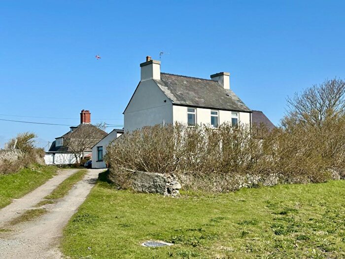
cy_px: 130
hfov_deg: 39.7
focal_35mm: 48
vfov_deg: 30.3
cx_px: 172
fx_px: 478
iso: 64
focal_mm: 6.86
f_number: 1.78
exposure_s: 1/5000
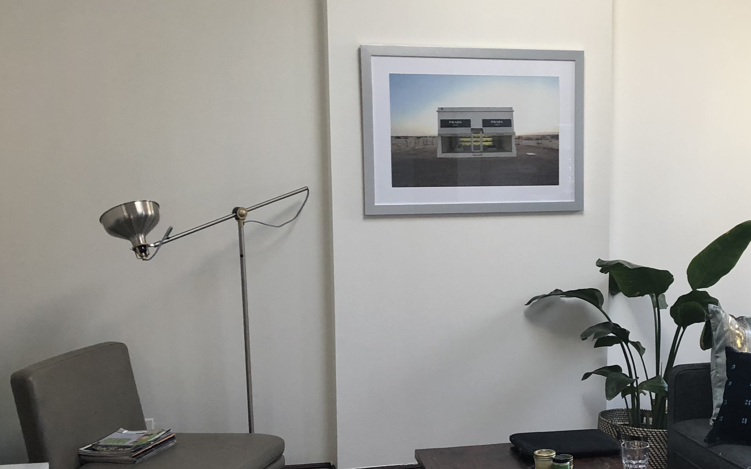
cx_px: 575
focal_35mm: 55
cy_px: 287
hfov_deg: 35.9
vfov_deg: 23.5
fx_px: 1126
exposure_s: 1/24
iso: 40
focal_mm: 3.99
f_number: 1.8
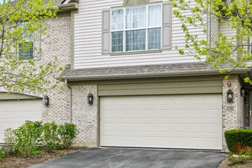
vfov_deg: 26.8
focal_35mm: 50
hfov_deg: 39.6
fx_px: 350
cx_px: 139
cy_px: 49
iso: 400
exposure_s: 1/500
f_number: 8
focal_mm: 22
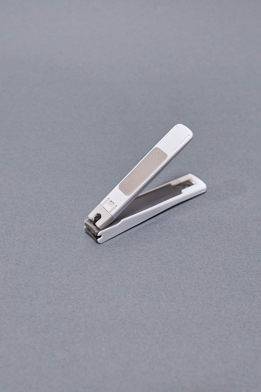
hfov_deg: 25.0
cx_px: 145
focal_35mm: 54
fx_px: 587
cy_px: 196
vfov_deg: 36.9
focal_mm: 24
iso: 160
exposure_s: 1/30
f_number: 4
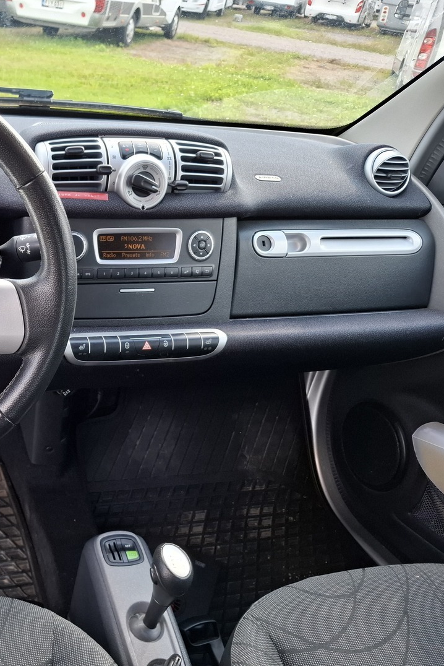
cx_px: 40
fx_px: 592
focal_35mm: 32
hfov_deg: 38.2
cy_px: 334
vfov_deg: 58.7
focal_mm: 5.54
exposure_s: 1/212
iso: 50
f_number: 1.8
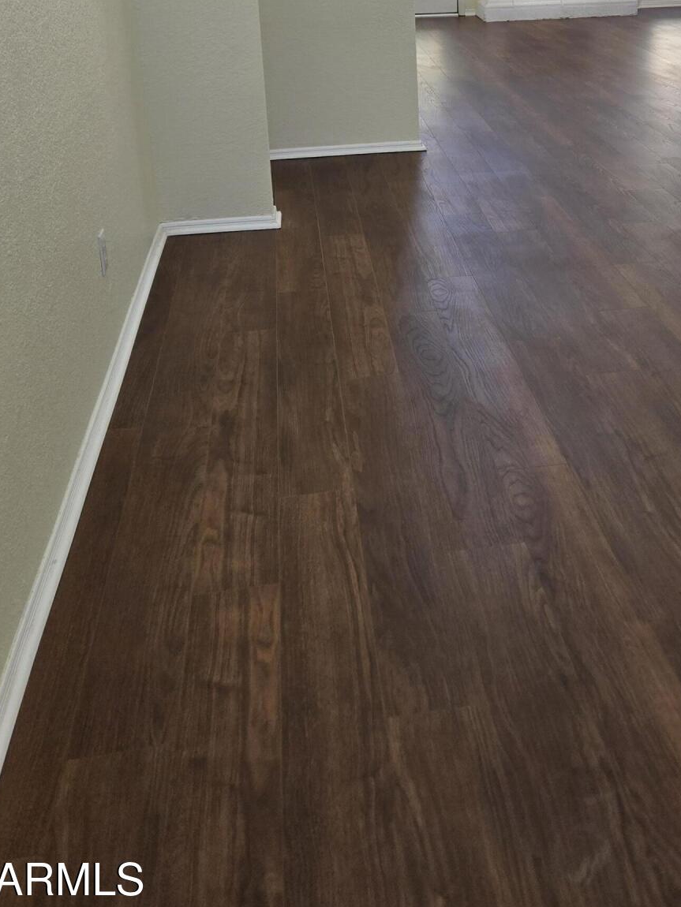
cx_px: 470
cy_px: 163
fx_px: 1049
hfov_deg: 35.5
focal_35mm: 40
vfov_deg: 44.2
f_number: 1.8
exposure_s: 1/508
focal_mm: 5.4
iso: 80
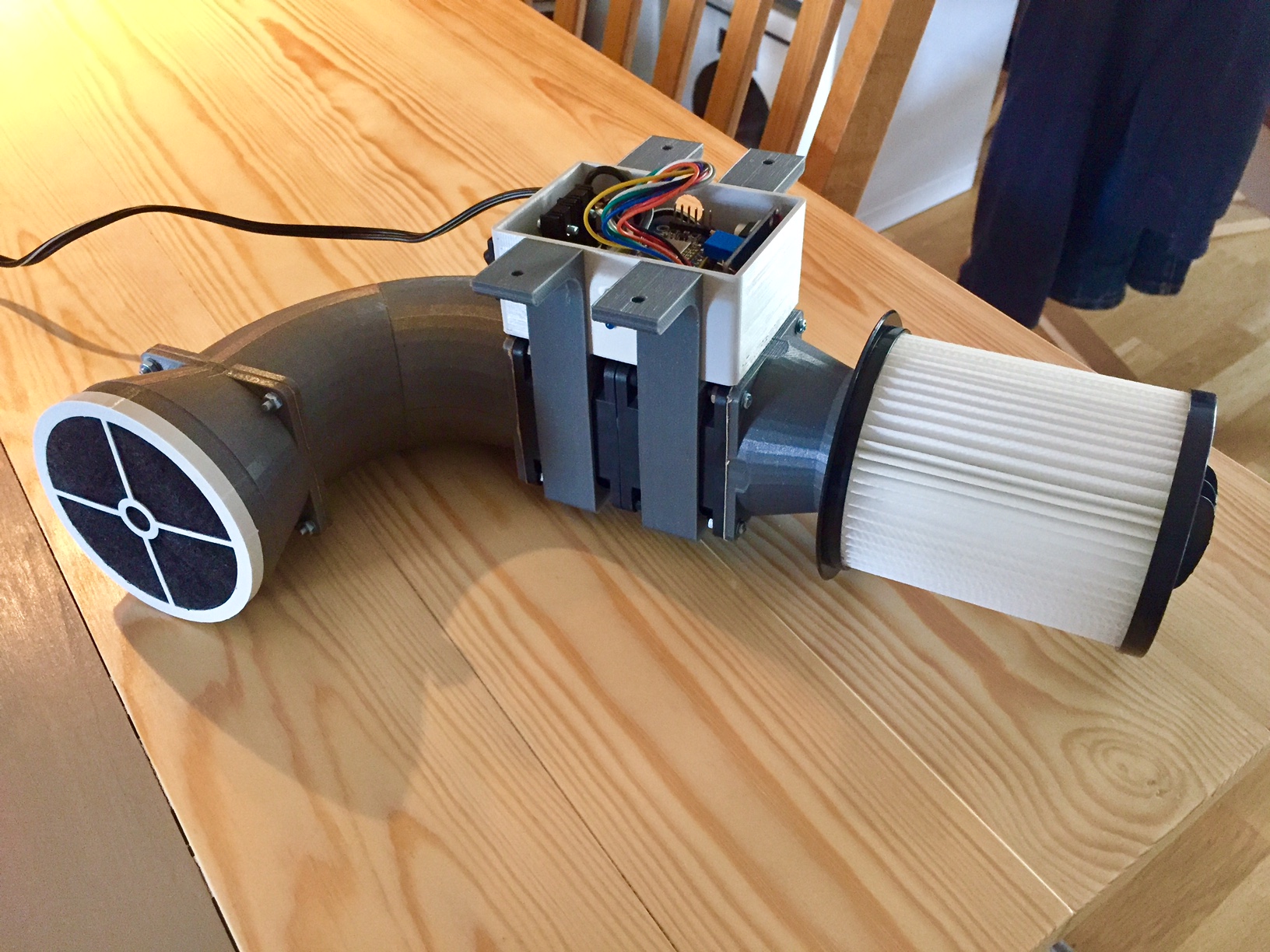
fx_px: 1064
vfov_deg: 48.2
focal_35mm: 29
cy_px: 476
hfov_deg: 61.7
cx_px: 635
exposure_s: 1/17
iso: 250
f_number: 2.2
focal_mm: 4.15
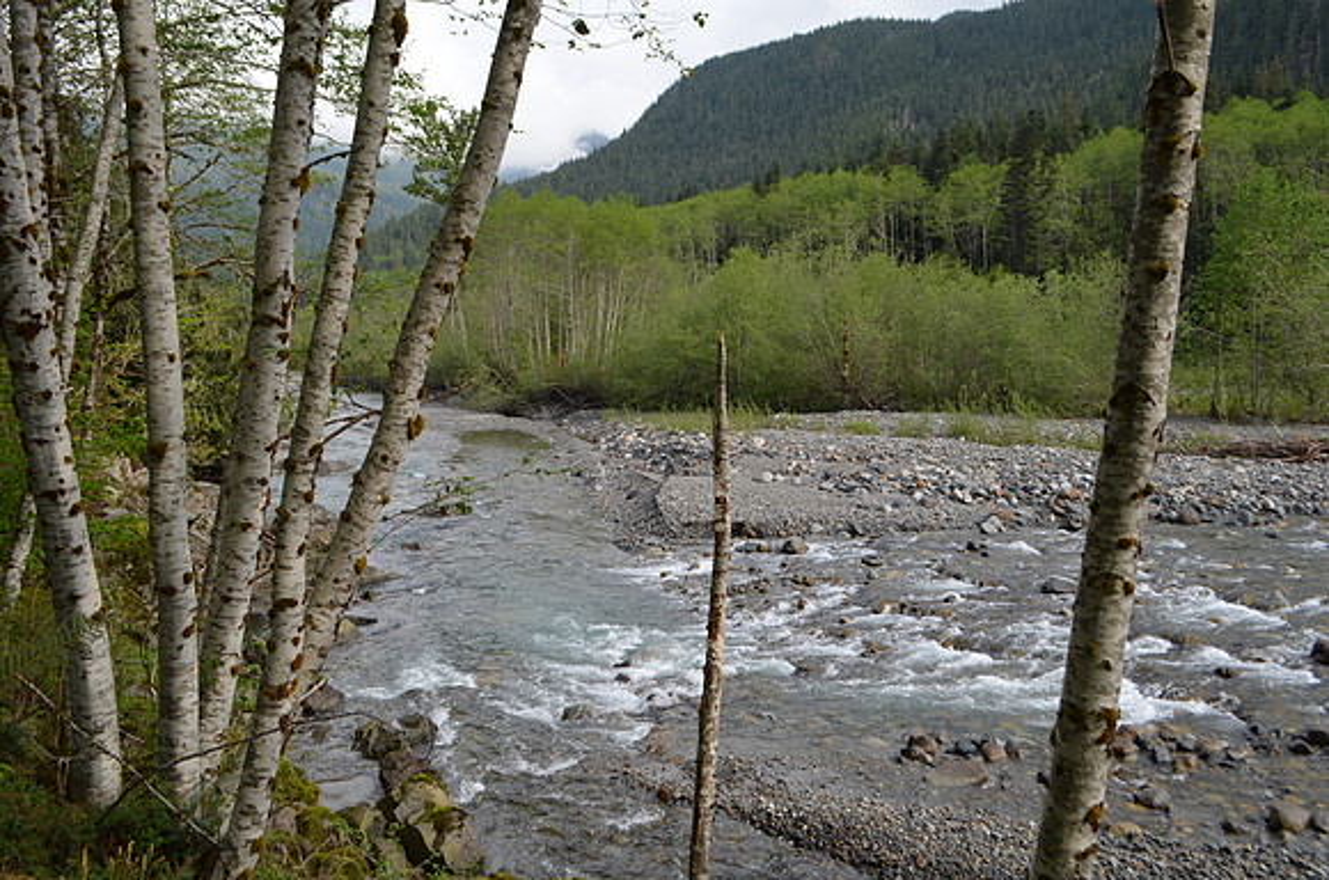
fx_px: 1105
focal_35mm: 30
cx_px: 664
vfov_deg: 43.4
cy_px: 440
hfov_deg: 62.0
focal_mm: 20
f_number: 8
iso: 200
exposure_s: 1/250
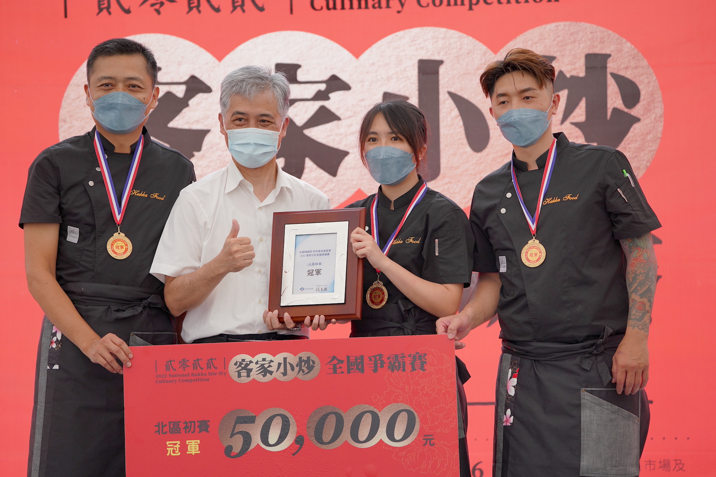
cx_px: 358
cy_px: 238
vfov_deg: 7.3
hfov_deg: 11.0
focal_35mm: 187
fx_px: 3719
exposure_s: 1/1000
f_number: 5.6
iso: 800
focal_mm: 187
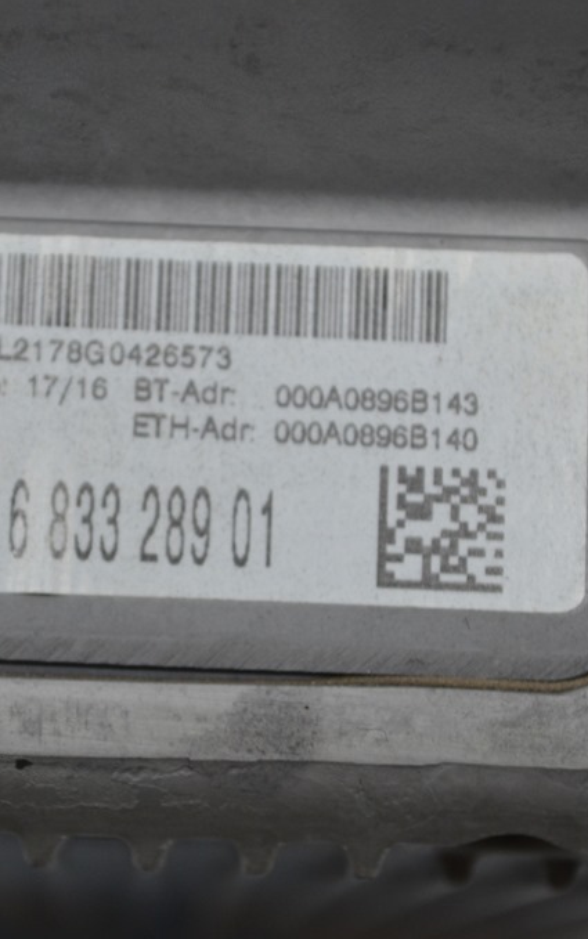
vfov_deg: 16.5
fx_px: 3247
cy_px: 471
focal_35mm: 127
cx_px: 133
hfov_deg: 10.3
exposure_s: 1/60
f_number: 5.6
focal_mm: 55
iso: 400
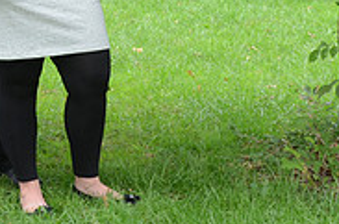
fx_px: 1343
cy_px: -93
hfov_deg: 14.2
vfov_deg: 9.3
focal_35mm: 143
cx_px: 15
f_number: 6.3
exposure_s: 1/125
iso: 500
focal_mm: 30
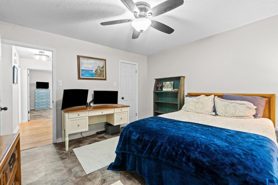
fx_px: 116
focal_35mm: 15
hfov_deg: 100.4
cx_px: 139
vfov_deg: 77.3
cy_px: 92
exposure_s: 2.5
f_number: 9
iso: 250
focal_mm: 10
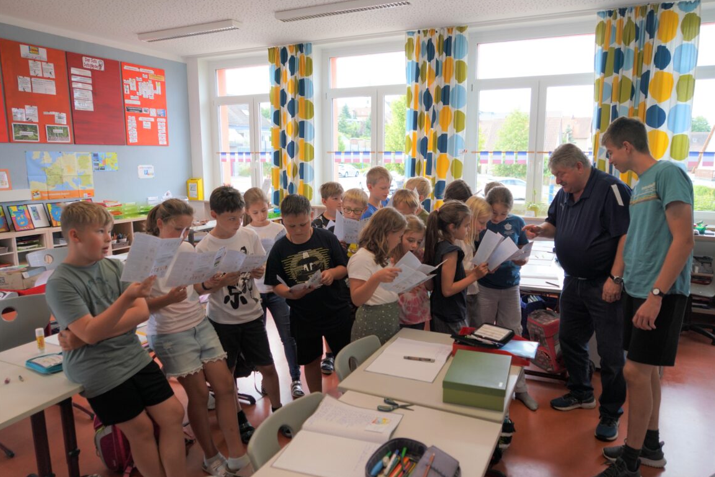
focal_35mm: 25
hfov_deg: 71.5
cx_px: 371
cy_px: 241
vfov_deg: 51.3
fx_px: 496
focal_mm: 24
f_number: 4
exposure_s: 1/160
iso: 500
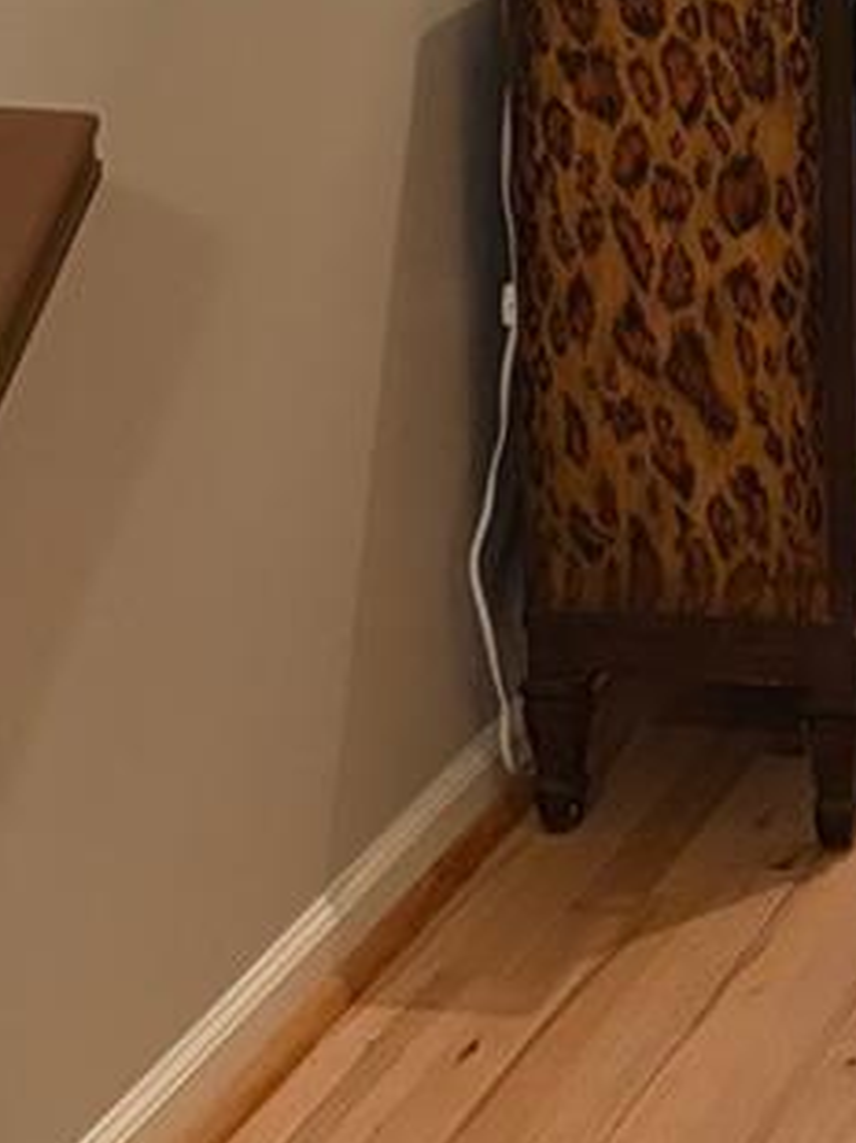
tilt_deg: -11.2
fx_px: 4259
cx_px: 1502
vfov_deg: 15.0
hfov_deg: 10.8
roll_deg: -1.0
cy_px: -81
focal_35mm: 129
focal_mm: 5.96
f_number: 1.6
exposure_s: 1/40
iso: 400
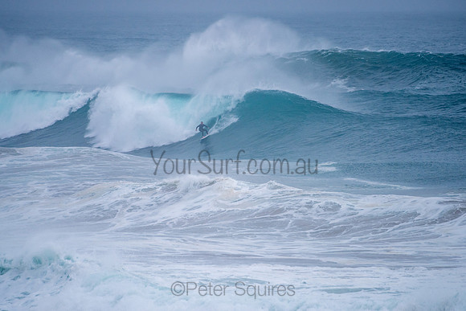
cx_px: 224
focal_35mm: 613
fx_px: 7939
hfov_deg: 3.4
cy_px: 144
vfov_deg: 2.2
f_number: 5.6
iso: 450
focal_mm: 500
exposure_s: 1/1250
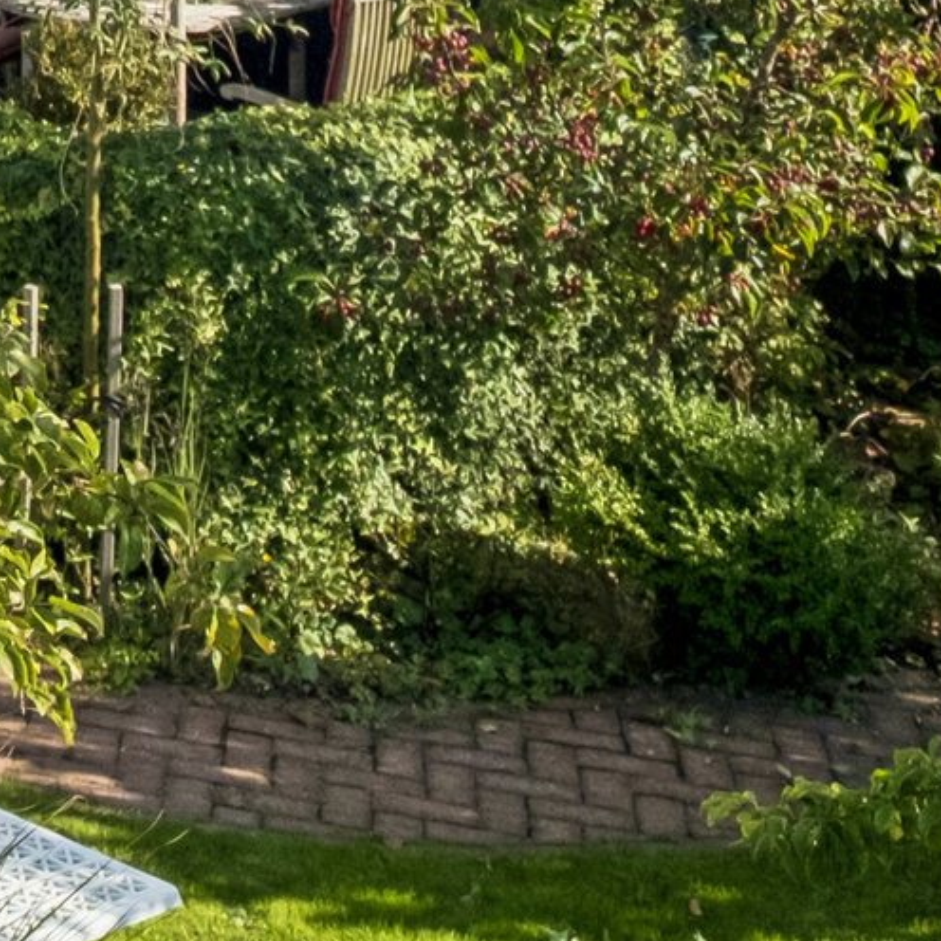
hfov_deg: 13.0
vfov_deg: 13.6
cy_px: -804
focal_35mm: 113
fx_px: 3475
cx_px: -1049
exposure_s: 1/2500
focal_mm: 14.5
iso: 800
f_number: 5.6
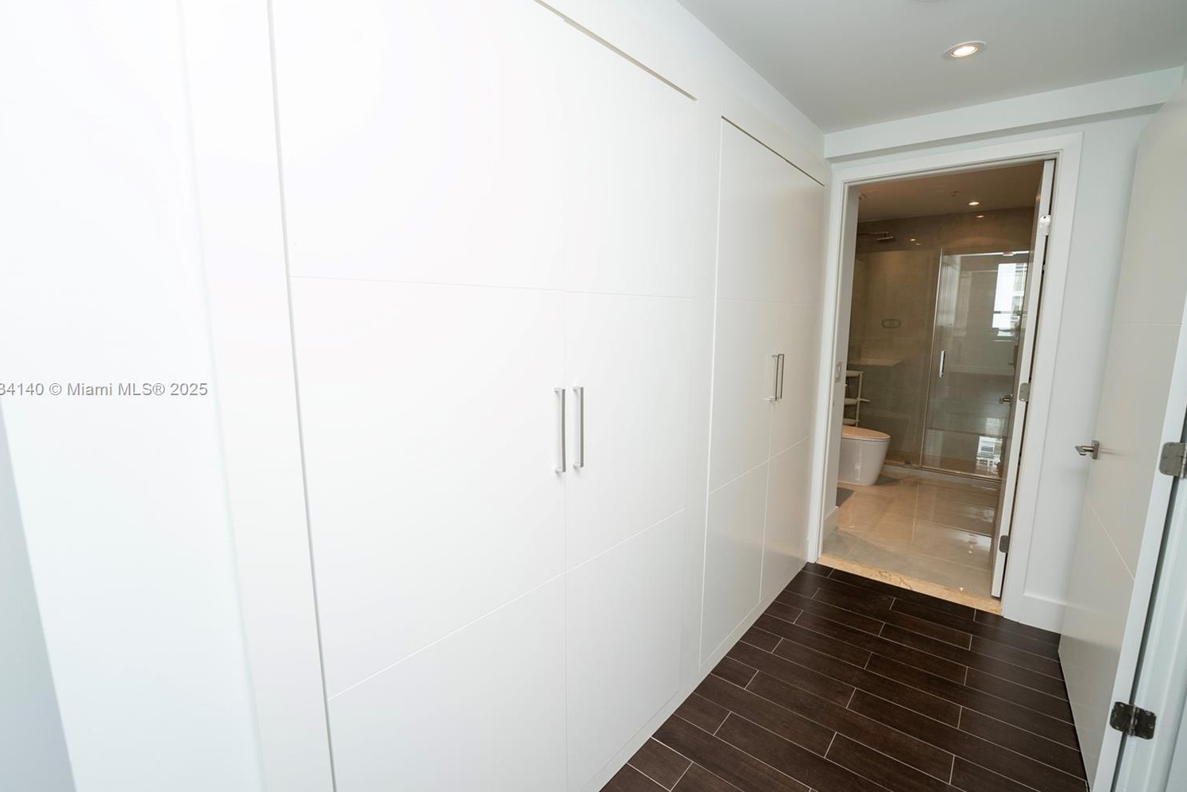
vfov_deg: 77.3
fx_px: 495
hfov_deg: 100.4
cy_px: 390
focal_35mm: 15
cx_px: 588
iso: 320
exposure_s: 1/50
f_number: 5.6
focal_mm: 14
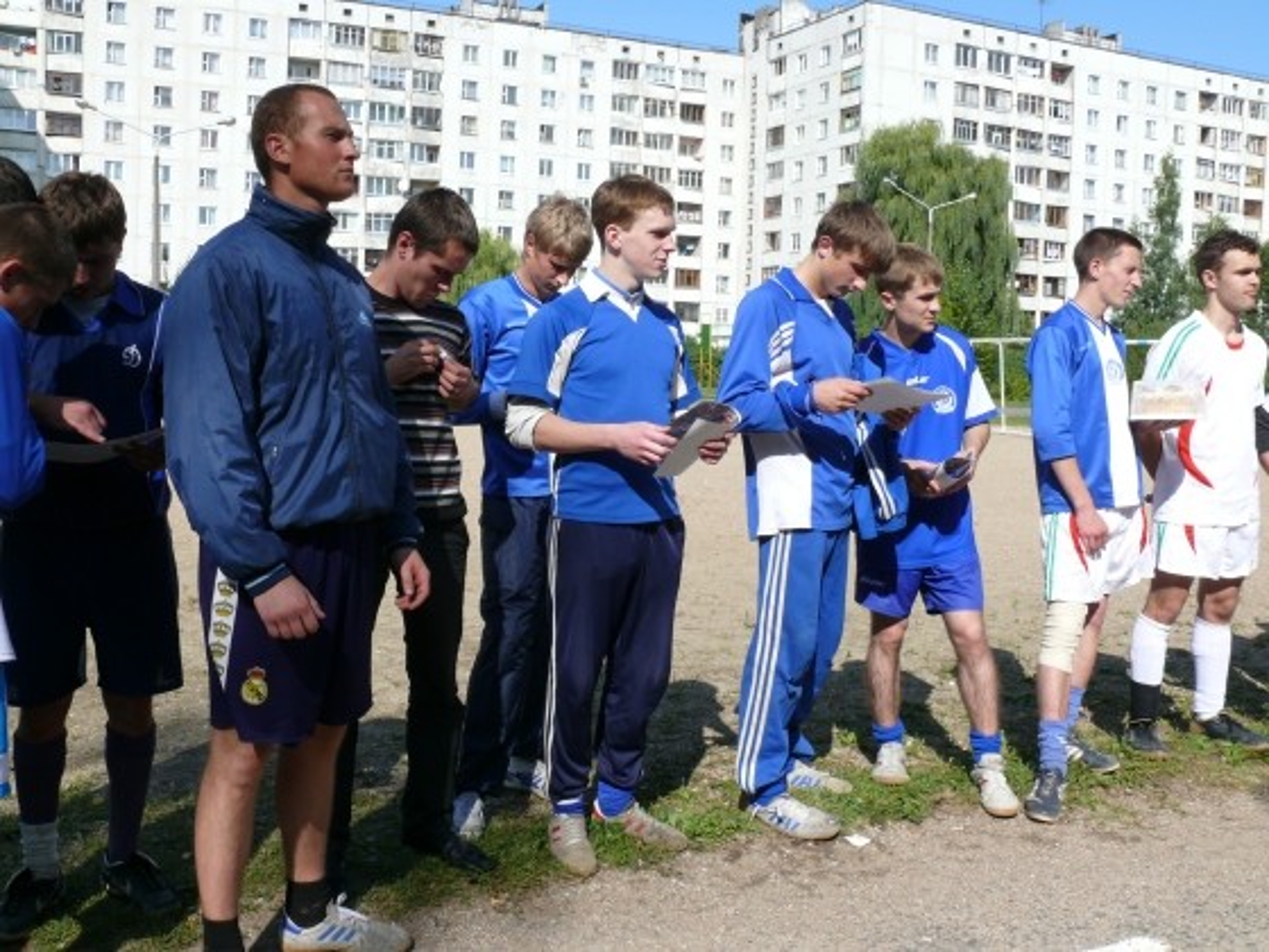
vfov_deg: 40.7
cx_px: 634
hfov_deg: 52.6
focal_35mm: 35
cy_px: 476
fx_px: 1283
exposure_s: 1/400
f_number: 5.6
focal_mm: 7.4
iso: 100
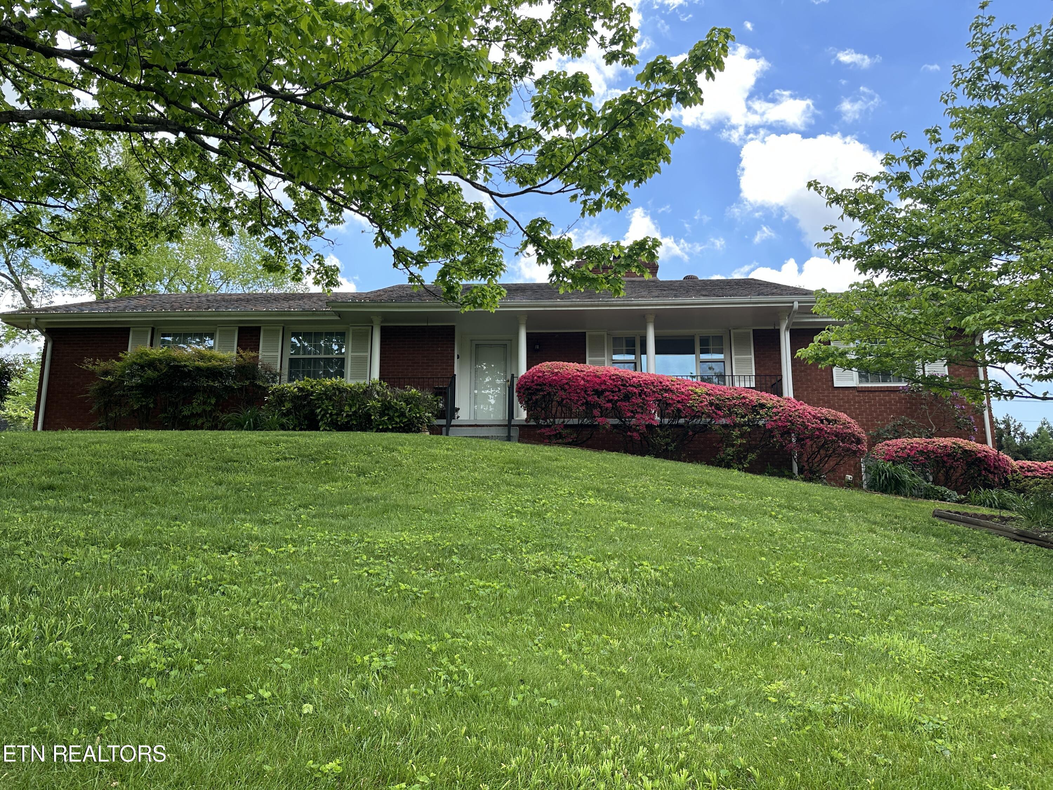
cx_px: 526
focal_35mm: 24
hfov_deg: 71.6
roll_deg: +0.1
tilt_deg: +10.0
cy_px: 395
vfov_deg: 56.8
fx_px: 730
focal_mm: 6.86
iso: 80
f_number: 1.78
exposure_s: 1/1241
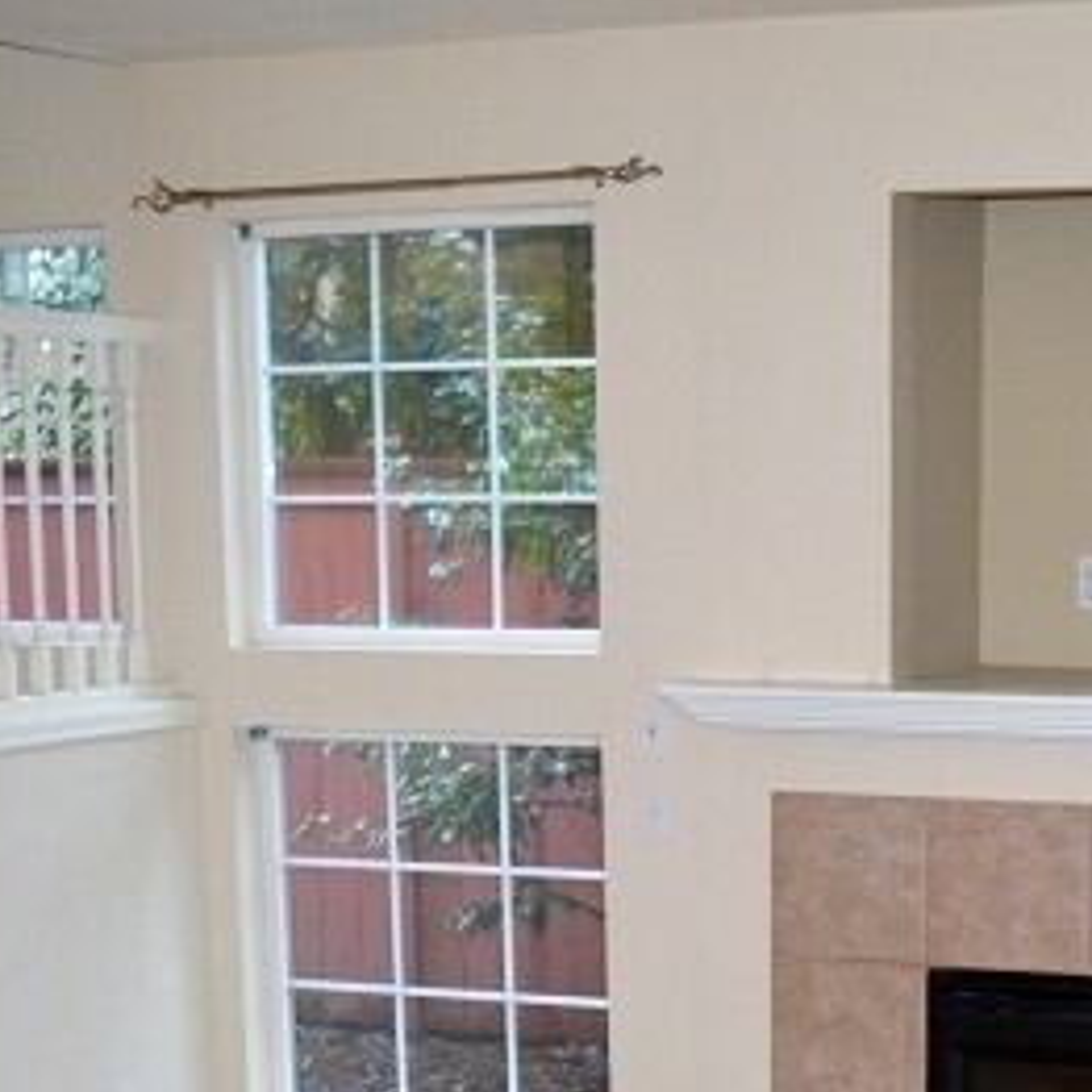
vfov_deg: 21.0
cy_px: 1146
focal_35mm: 79
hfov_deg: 21.7
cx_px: 844
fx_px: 2820
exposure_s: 1/60
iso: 800
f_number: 3.5
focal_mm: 18
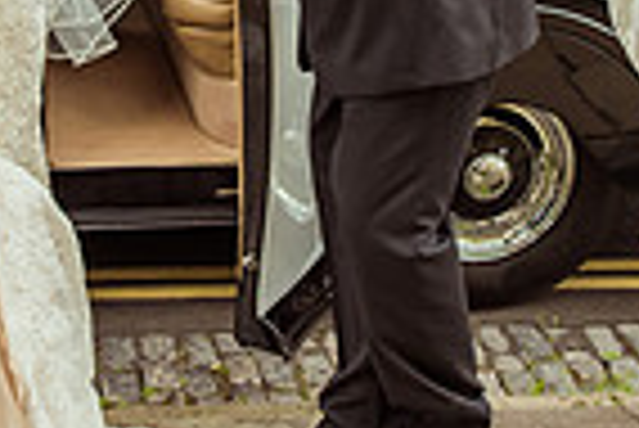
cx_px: 22
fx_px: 1759
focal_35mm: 99
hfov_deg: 20.0
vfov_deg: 13.3
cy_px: -160
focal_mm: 24
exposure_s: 1/1250
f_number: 3.5
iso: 160
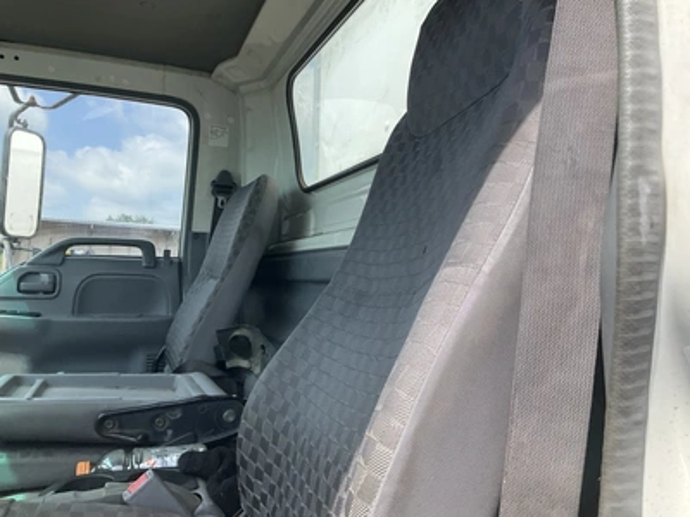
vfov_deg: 48.2
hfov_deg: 61.7
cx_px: 345
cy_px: 258
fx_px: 578
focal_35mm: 29
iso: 25
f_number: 1.8
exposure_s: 1/792
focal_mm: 3
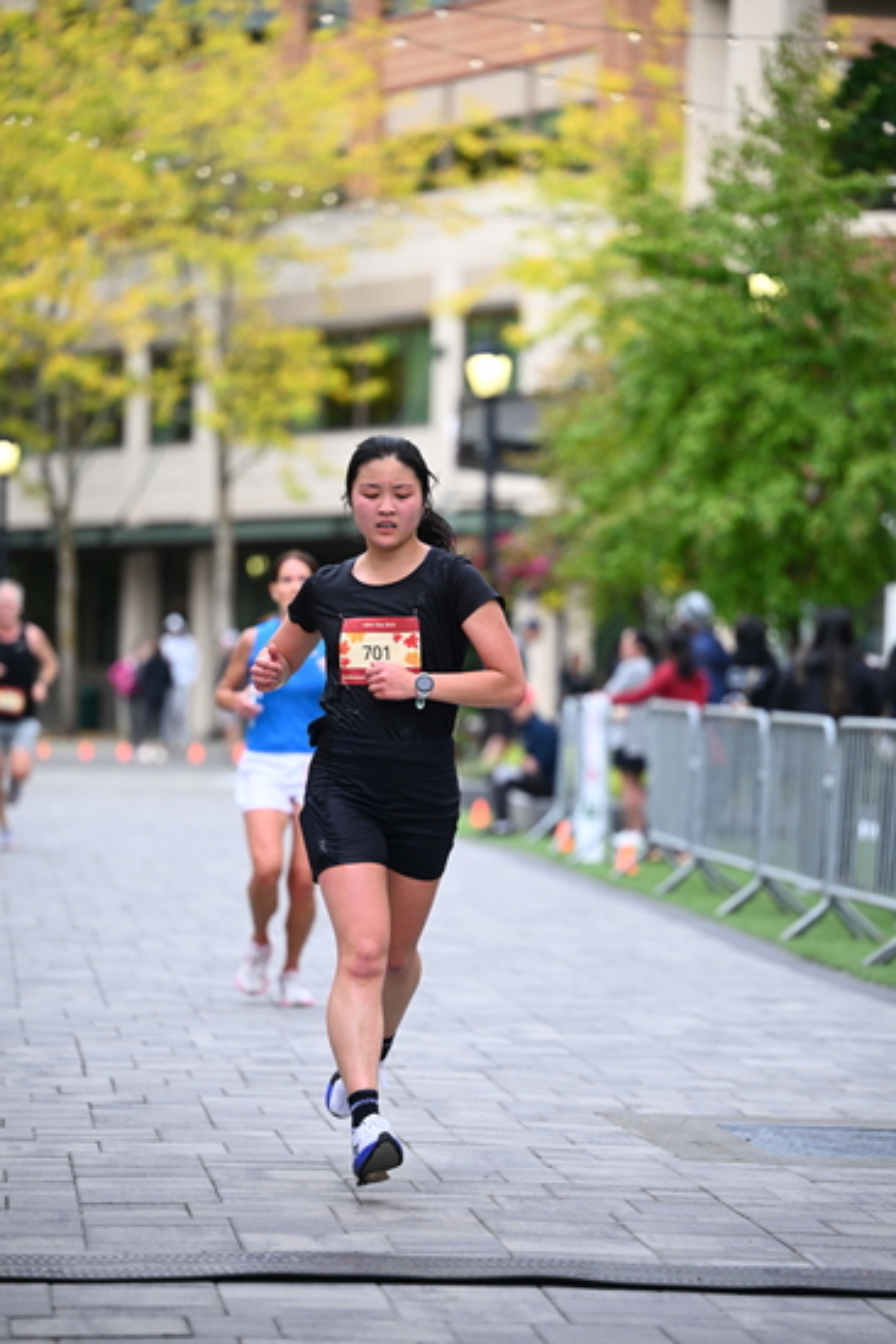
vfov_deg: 15.2
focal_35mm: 135
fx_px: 5036
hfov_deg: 10.2
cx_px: 448
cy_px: 672
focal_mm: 135
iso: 1000
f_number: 2.8
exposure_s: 1/1600
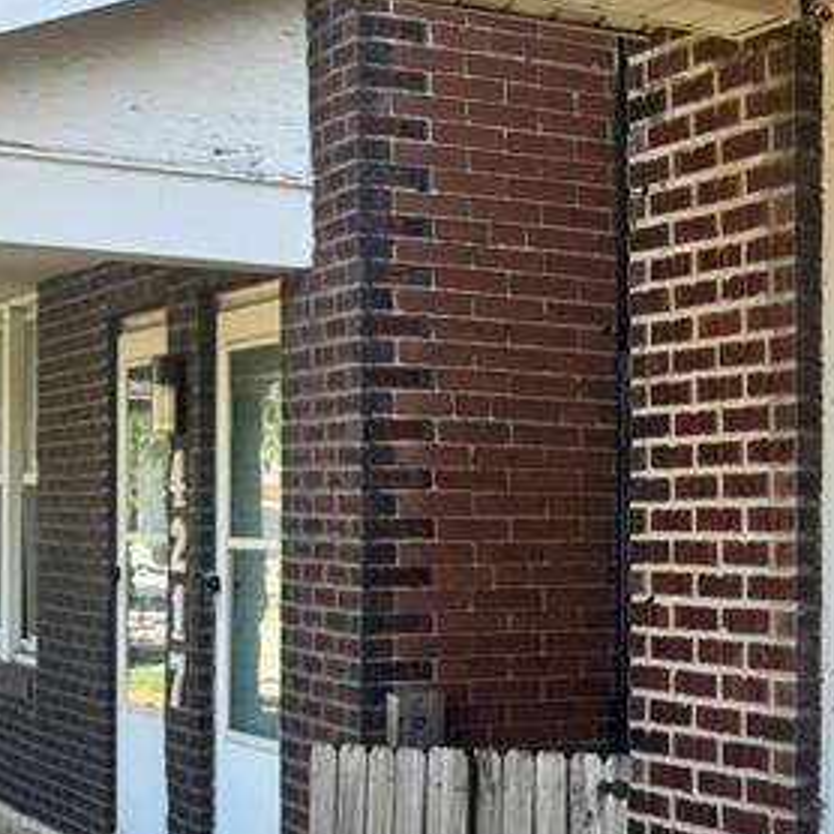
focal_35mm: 78
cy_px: 546
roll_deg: -0.6
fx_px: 2126
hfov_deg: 20.3
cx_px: 1095
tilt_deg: -1.2
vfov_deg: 22.1
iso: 80
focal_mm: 6.76
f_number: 1.78
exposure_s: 1/685
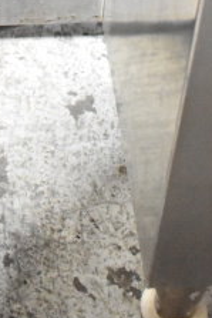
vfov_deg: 13.8
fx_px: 1138
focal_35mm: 129
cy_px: -290
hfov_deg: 10.6
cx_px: 14
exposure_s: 1/100
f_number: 5
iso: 6400
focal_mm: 21
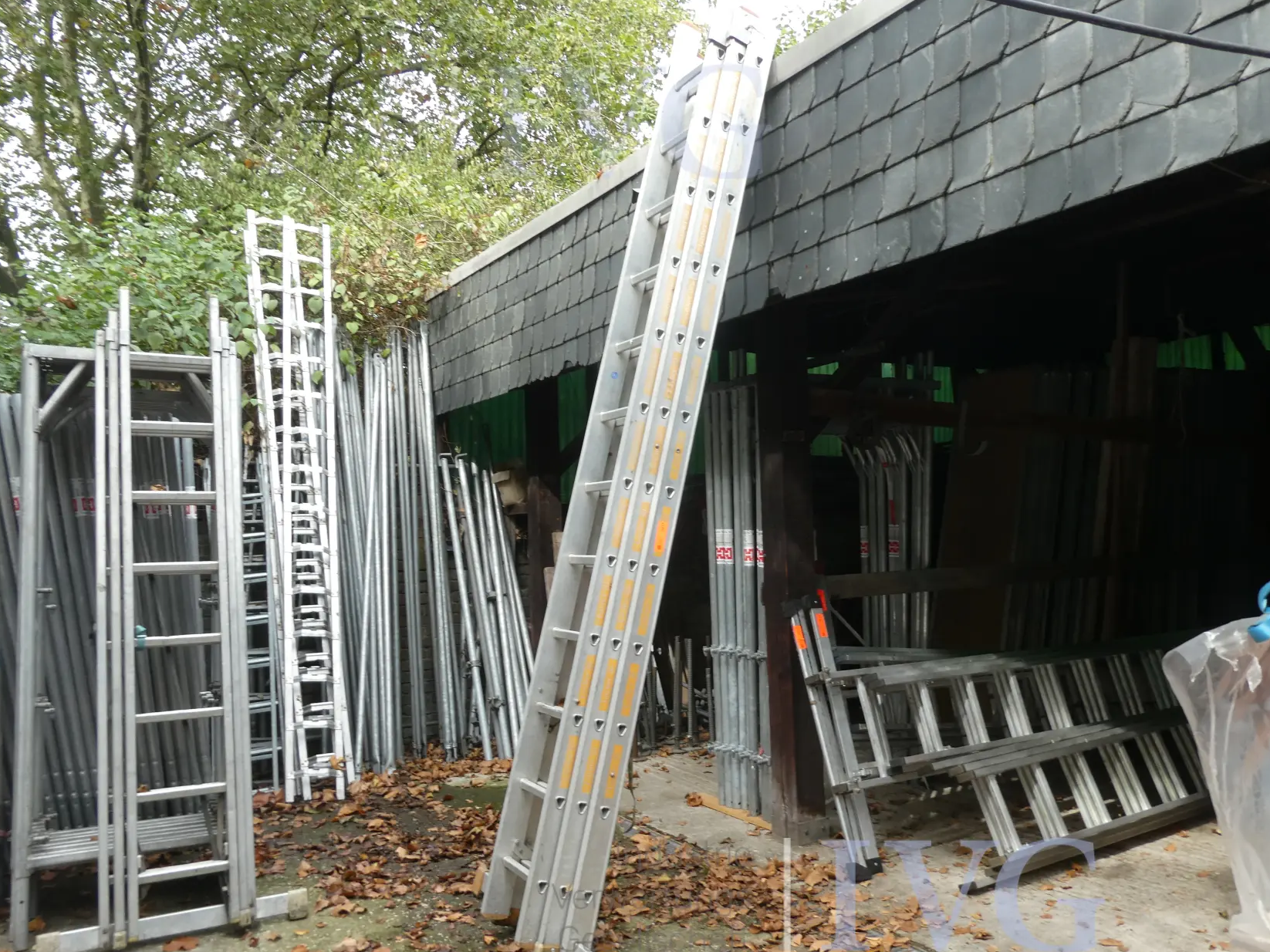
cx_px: 661
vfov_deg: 49.7
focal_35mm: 28
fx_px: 1027
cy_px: 508
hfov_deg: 63.4
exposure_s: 1/125
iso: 80
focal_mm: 4.3
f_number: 3.3
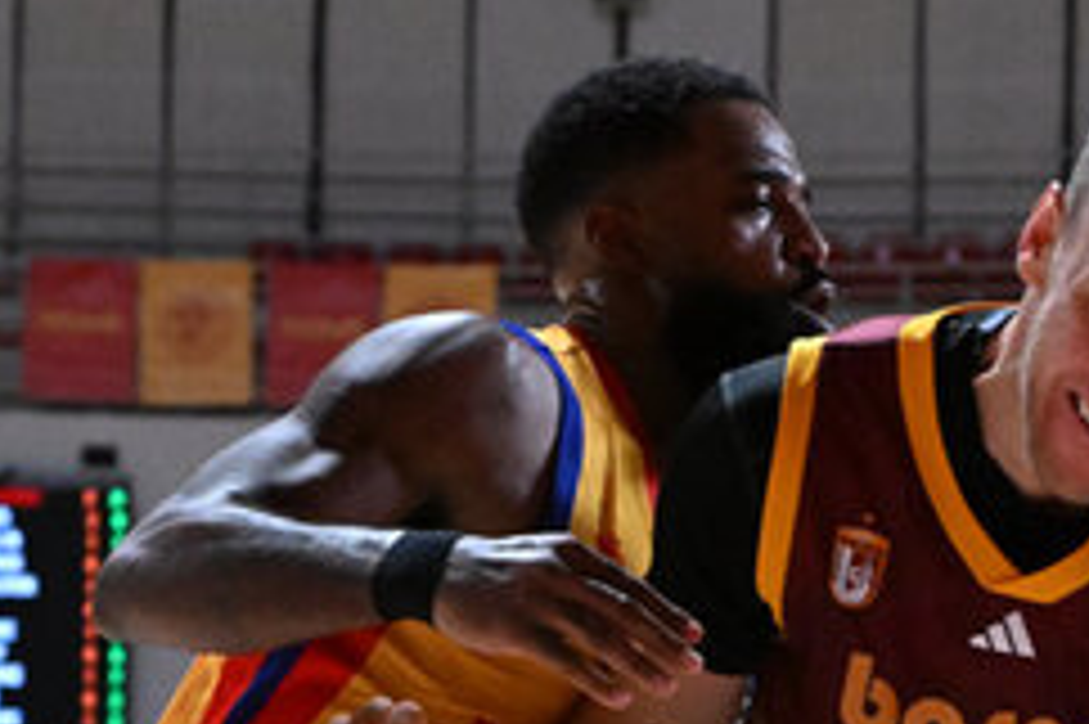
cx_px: 1040
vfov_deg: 6.4
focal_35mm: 212
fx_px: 6408
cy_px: 1165
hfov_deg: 9.7
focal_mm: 50
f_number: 4.5
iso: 5000
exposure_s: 1/1250
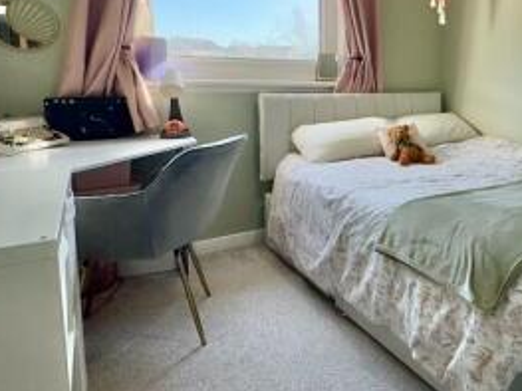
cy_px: 130
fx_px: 467
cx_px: 457
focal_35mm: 31
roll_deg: -1.7
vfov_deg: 44.7
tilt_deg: -7.1
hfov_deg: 52.3
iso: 40
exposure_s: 1/164
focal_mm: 2.22
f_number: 2.2
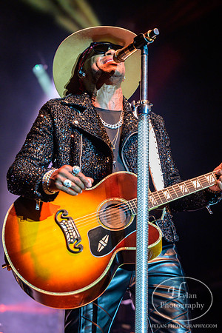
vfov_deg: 22.6
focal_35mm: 90
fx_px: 832
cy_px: 166
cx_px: 111
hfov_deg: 15.2
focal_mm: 90
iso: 4000
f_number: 4.5
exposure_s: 1/250
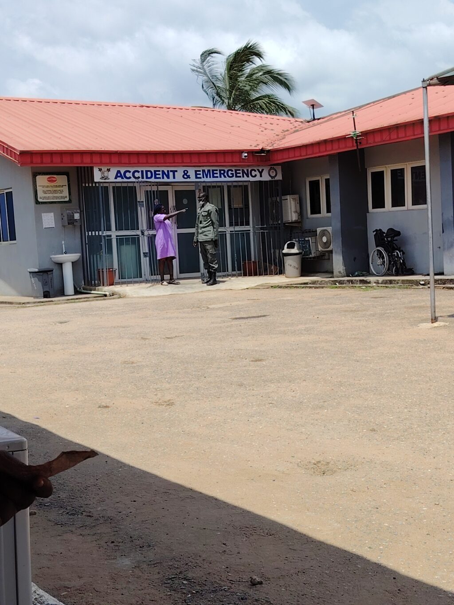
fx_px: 962
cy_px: 302
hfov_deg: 26.6
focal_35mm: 55
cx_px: 227
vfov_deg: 34.9
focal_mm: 5.25
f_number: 1.75
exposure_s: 1/1089
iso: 100
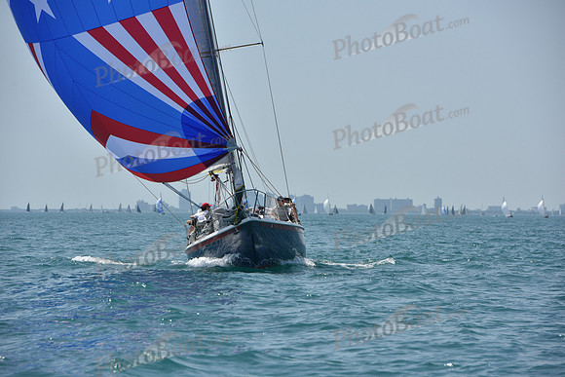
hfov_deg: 10.3
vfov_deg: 6.9
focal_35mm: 200
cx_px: 282
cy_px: 188
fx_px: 3139
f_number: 9
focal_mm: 200
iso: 250
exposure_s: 1/1250
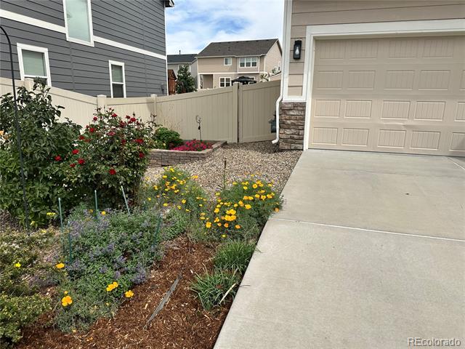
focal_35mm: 24
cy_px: 174
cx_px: 232
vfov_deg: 56.8
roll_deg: -0.9
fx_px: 322
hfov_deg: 71.6
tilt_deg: -12.5
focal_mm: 6.86
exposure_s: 1/4545
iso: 80
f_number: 1.78
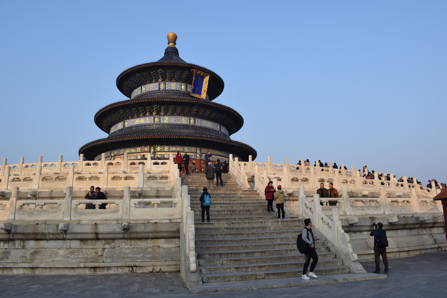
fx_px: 335
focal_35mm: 27
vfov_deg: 47.9
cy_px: 149
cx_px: 224
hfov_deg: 67.4
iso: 100
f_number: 10
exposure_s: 1/100
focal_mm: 18
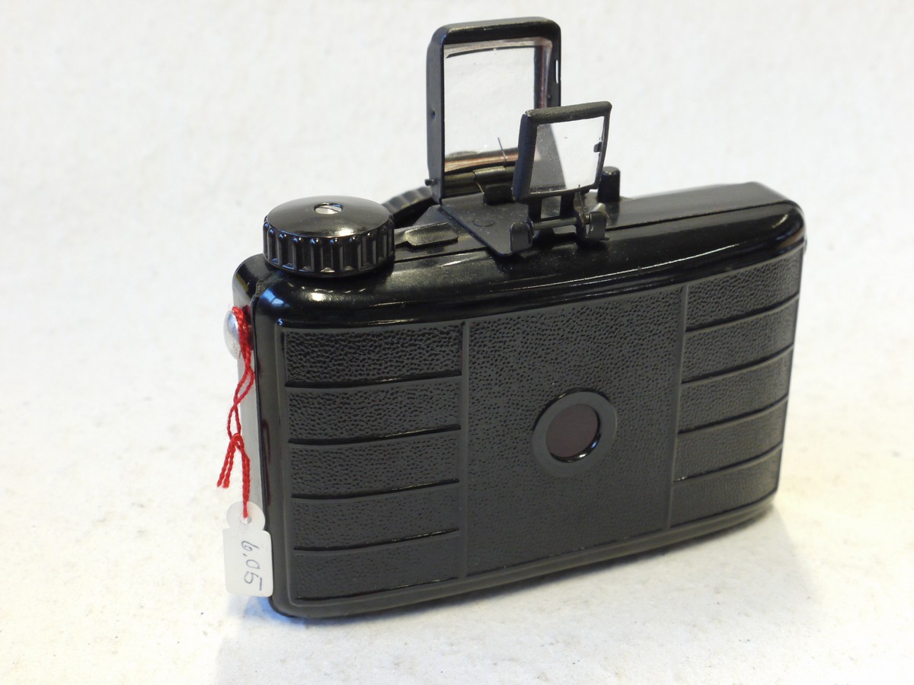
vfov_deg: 24.4
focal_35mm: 60
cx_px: 457
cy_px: 342
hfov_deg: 32.2
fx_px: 1584
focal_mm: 30
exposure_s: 1/20
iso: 800
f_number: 8
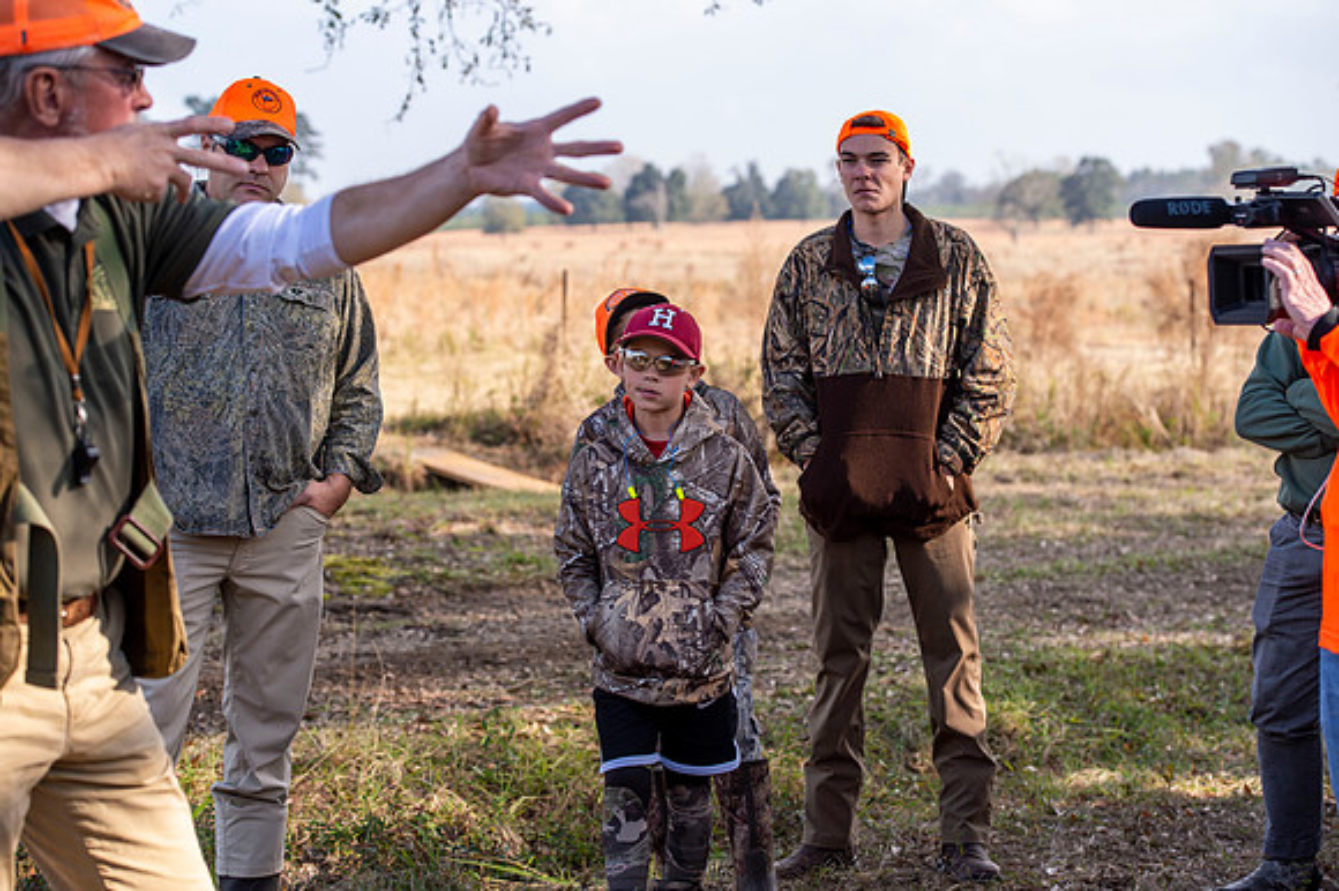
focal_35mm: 80
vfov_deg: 17.0
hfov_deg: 25.4
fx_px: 2974
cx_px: 670
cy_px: 446
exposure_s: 1/400
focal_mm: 80
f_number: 5
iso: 200
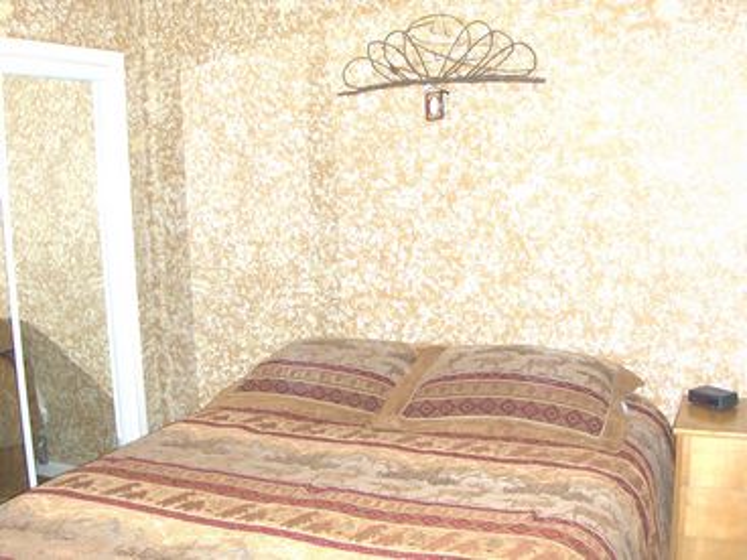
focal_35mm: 41
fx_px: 885
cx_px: 374
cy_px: 280
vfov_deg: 35.1
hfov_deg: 45.8
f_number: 3.5
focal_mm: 6.5
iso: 194
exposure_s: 1/60
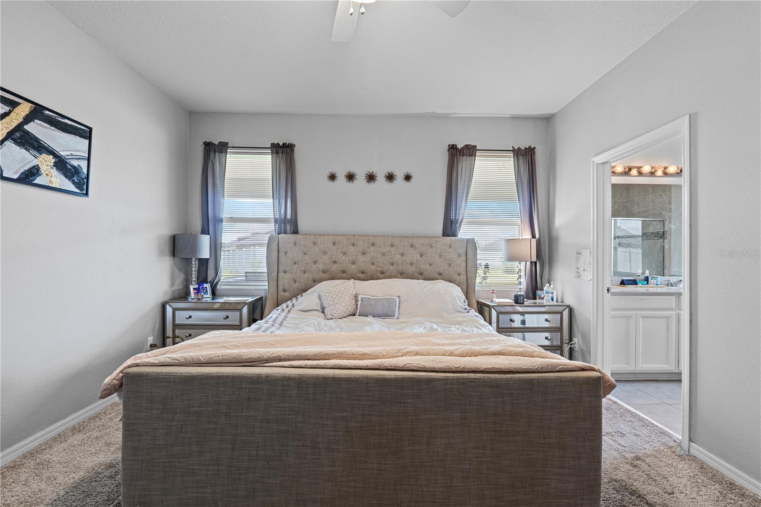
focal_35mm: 15
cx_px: 380
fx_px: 317
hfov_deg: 100.4
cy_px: 254
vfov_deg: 77.3
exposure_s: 1/2.5
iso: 250
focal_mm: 10
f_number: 9
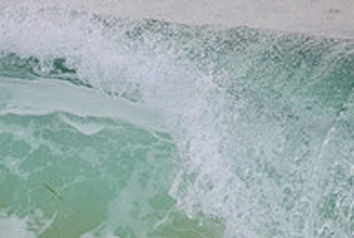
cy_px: 298
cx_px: -80
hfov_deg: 0.9
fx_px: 23517
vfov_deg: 0.6
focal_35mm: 2388
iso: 1000
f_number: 11
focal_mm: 800
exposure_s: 1/2000
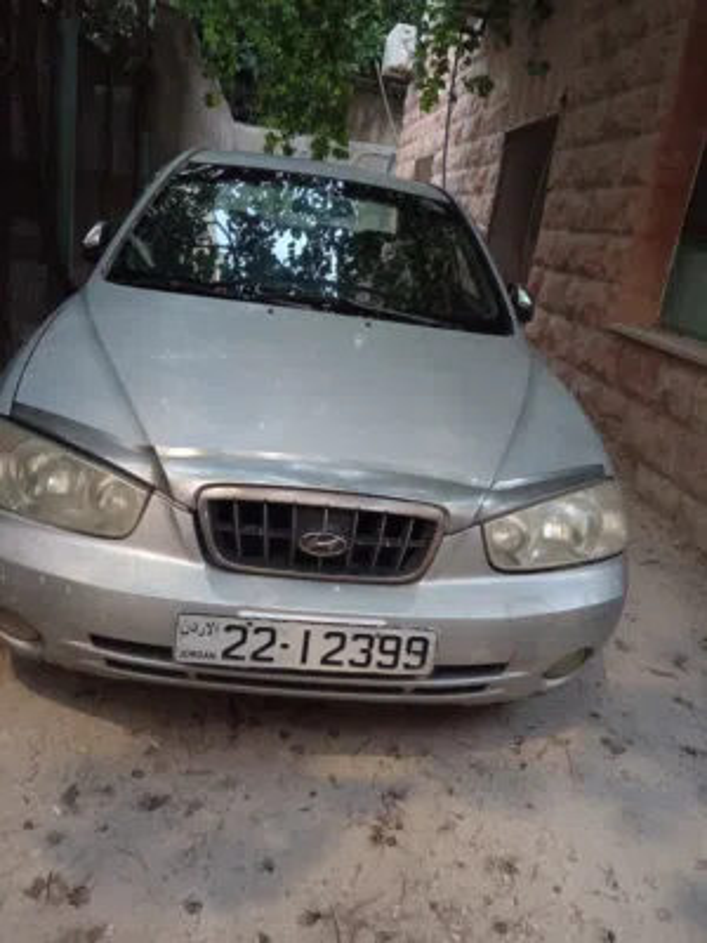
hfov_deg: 51.4
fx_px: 735
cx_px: 354
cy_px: 472
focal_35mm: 27
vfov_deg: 65.3
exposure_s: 1/33.3
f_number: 1.9
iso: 3605
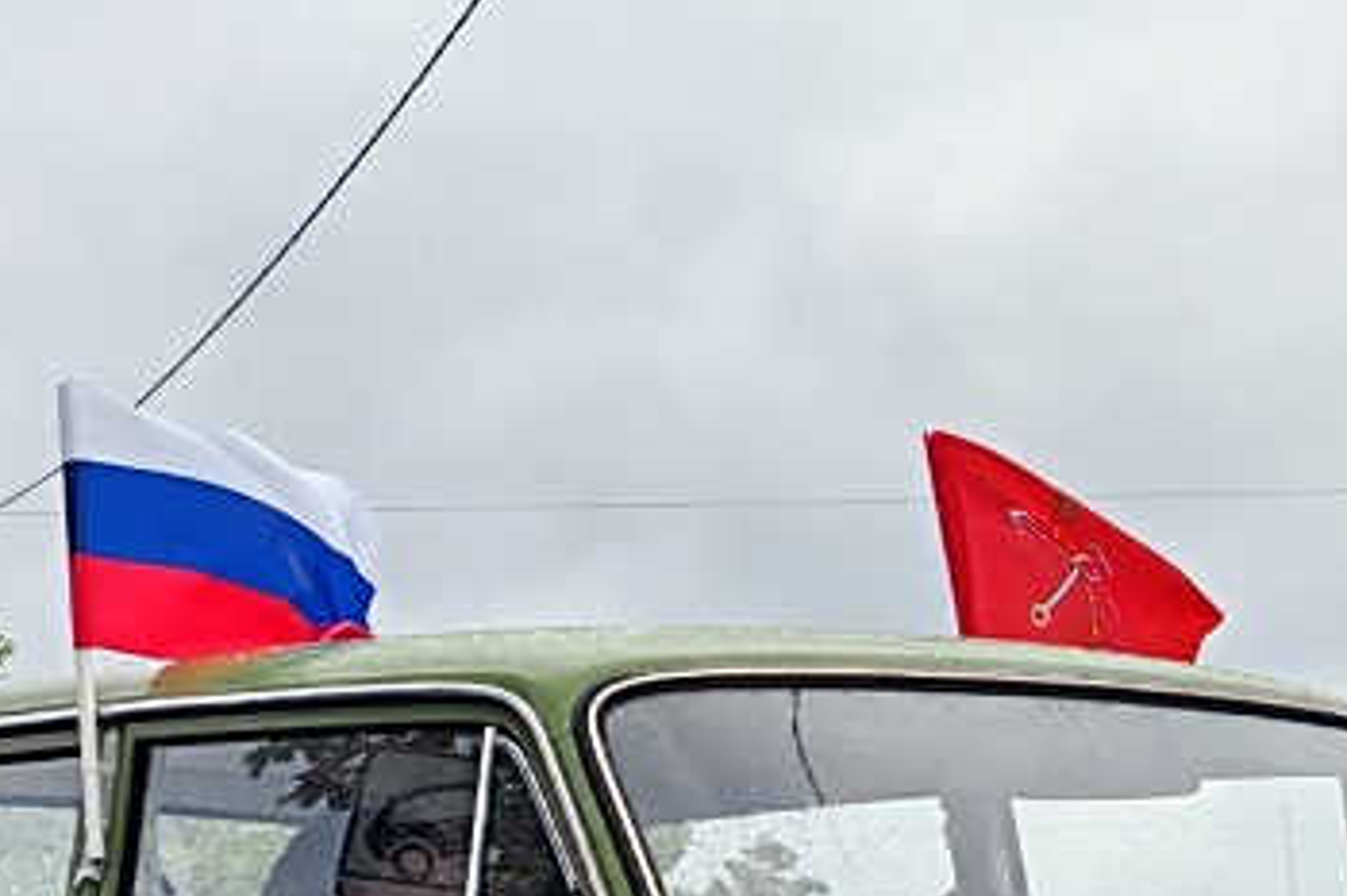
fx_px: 6021
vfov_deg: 8.5
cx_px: 928
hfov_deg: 12.7
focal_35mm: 161
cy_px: 913
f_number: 2
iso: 100
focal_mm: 6.83
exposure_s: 1/3400
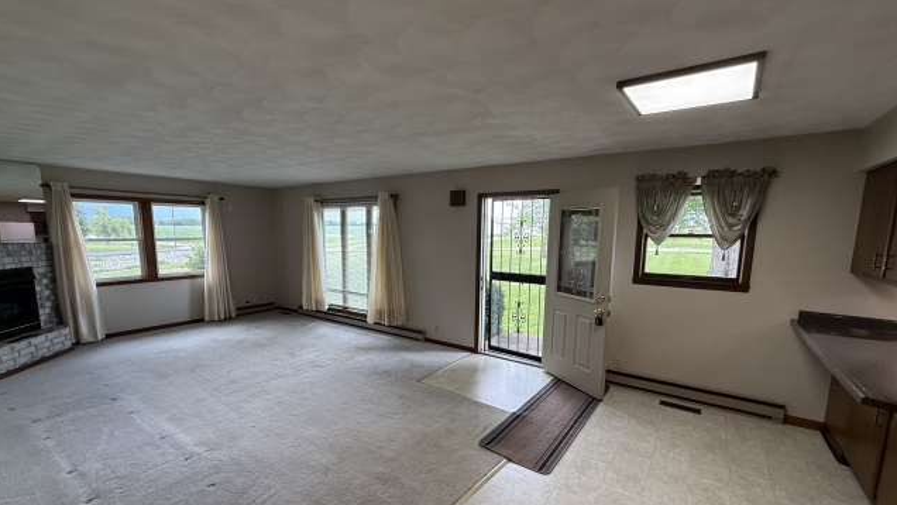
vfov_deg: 66.9
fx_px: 381
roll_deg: -0.8
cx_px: 444
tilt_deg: -8.4
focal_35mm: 16
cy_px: 284
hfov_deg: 99.4
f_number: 2.2
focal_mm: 2.22
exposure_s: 1/120
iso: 100
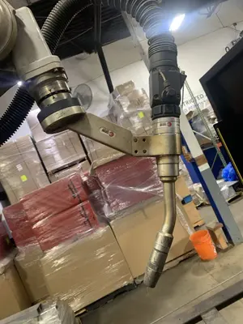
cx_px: 122
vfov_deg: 67.3
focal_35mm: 26
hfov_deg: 53.1
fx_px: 243
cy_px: 162
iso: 200
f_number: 1.8
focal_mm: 4.2
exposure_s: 1/60
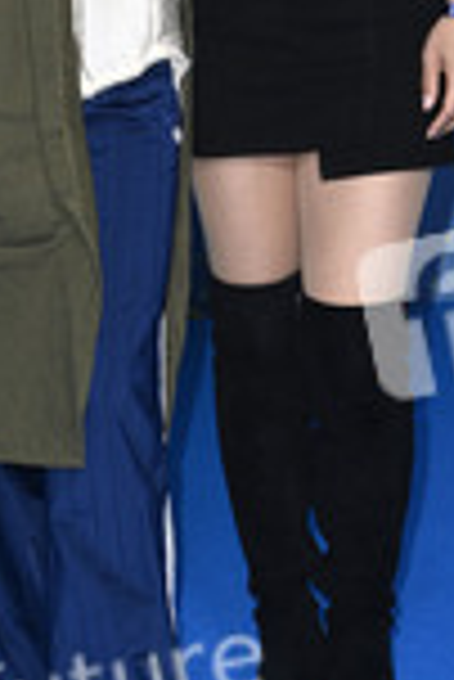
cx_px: 180
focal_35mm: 185
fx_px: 3491
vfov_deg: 11.0
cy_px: 68
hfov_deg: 7.4
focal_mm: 70
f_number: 5.6
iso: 1250
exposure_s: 1/250
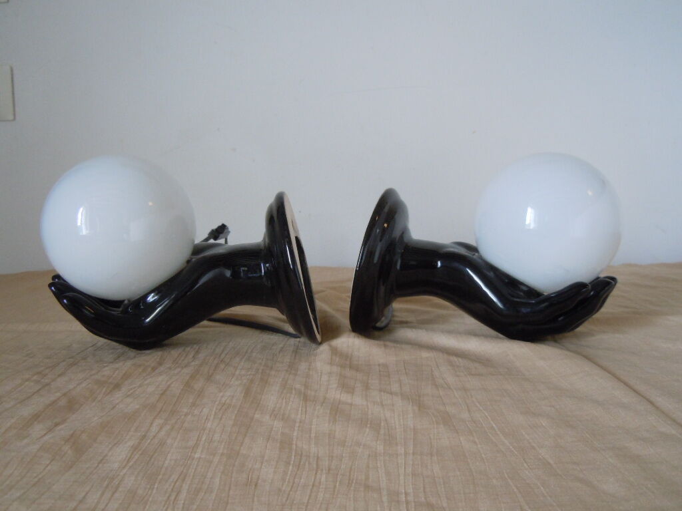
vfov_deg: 46.8
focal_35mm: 30
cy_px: 256
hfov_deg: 60.0
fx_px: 591
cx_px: 341
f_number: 3.5
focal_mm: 5.4
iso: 400
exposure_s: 1/40
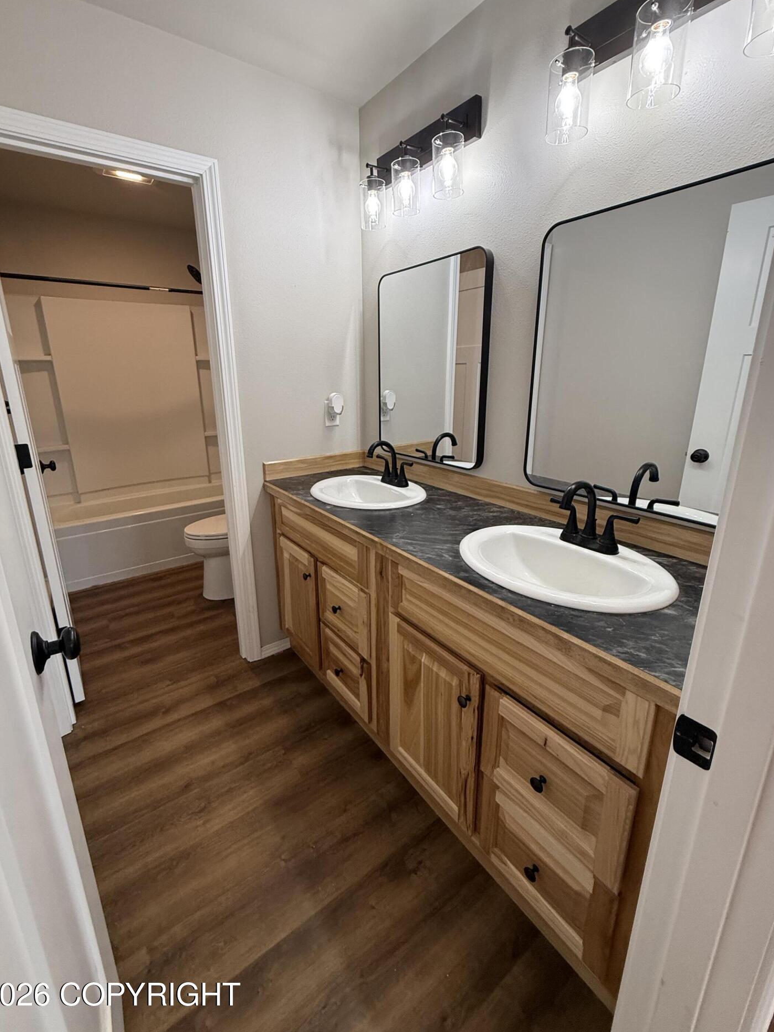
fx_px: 447
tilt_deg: -12.7
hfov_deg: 81.7
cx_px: 370
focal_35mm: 15
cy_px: 493
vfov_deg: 98.1
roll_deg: +0.7
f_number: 2.2
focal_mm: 2.22
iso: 160
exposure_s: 1/120
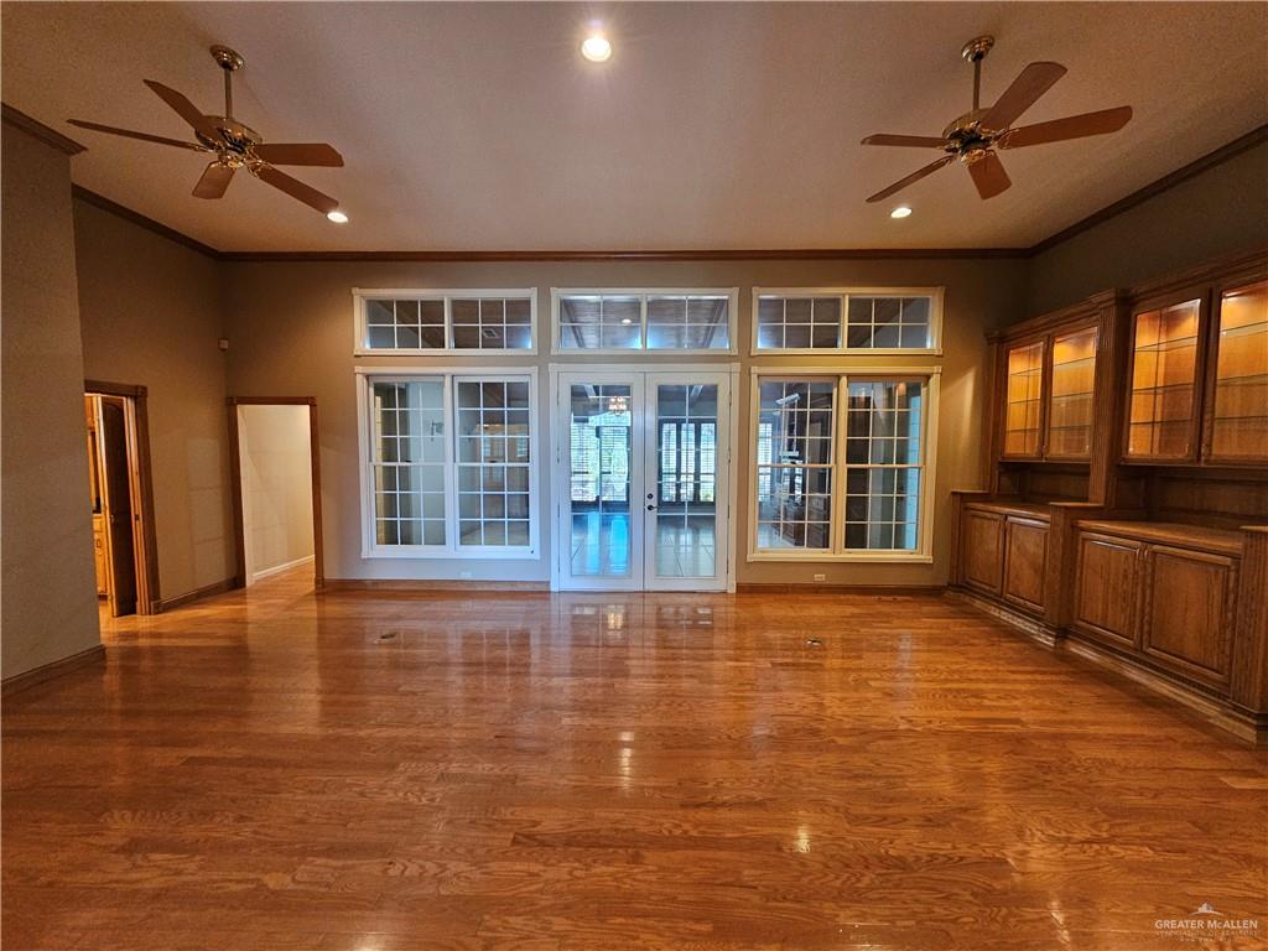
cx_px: 634
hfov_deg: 106.2
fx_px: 476
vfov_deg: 89.9
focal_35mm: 13
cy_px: 476
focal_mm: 2.2
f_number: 2.2
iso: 500
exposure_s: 1/30
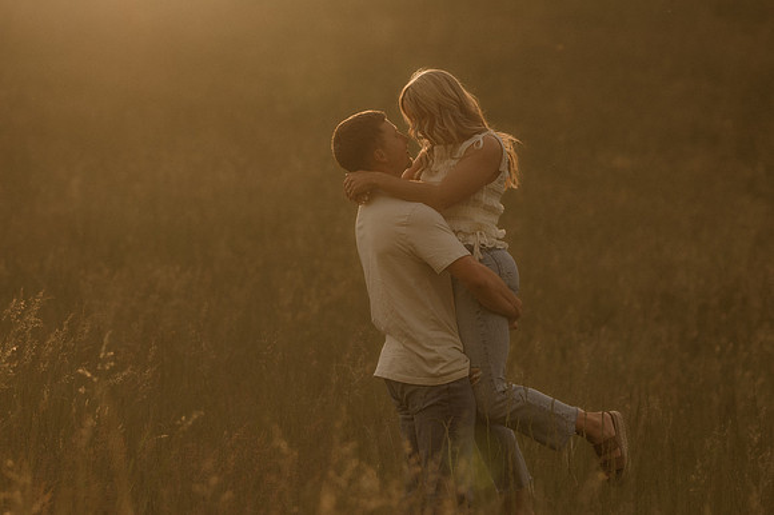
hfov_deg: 16.1
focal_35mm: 127
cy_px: 258
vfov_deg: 10.8
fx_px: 2729
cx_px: 387
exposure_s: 1/2500
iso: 250
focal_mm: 85
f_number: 2
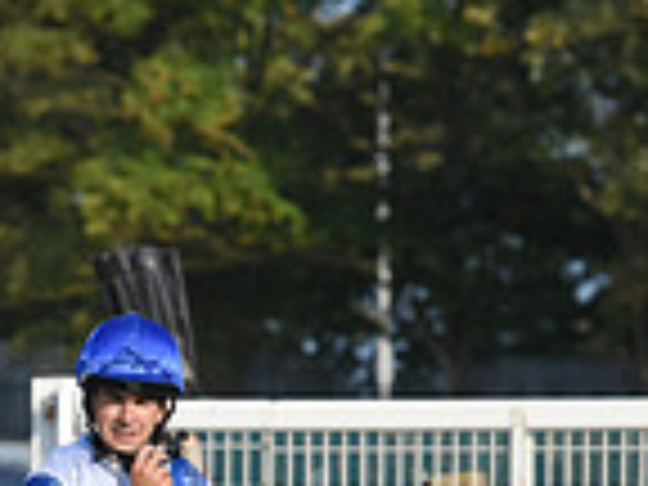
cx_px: 86
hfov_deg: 2.6
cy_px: 826
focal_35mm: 777
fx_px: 14545
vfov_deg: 1.9
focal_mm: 200
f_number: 6.3
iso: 640
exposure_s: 1/2500
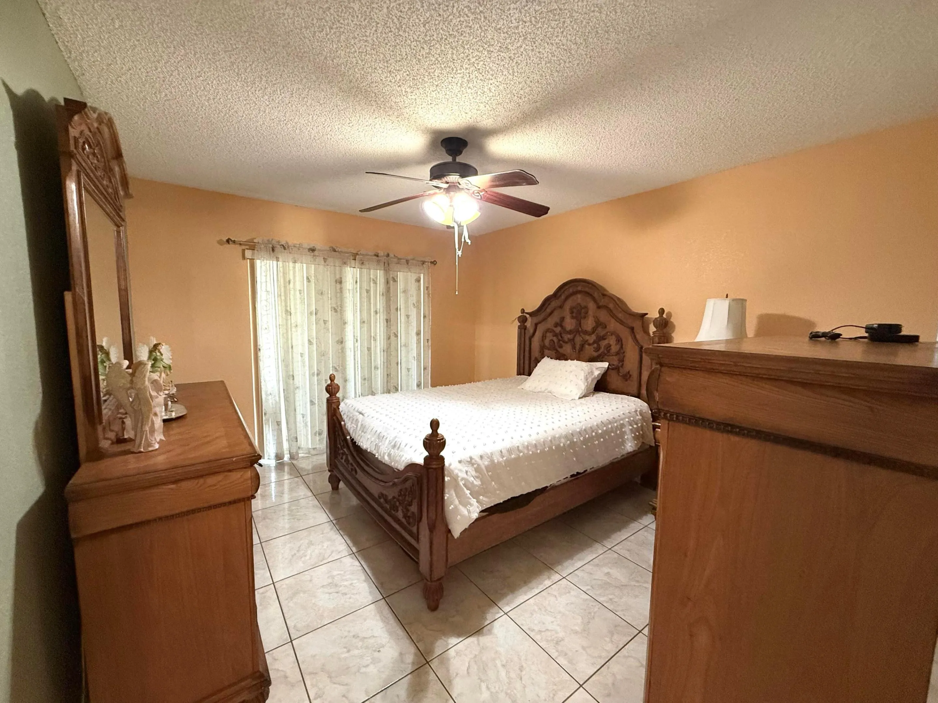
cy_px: 352
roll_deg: -0.7
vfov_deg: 85.7
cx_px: 469
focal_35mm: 14
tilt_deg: -6.0
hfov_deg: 102.1
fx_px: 379
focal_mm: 2.22
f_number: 2.2
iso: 500
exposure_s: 1/60
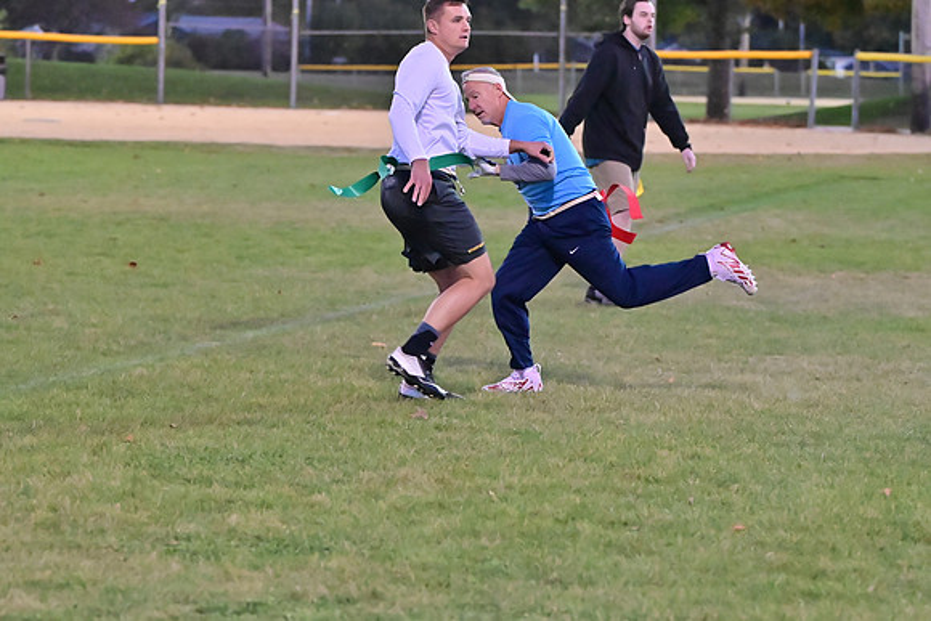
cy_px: 310
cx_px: 466
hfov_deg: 13.1
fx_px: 4061
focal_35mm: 157
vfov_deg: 8.7
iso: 6400
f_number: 4
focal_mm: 105
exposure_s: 1/500
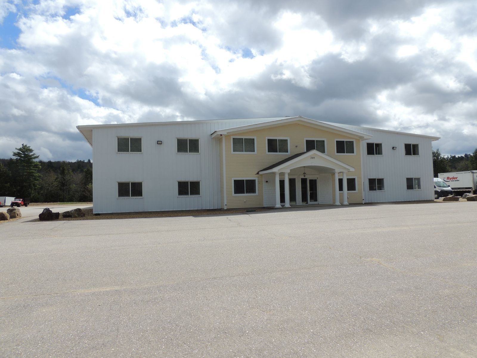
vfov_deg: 56.8
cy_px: 179
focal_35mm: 24
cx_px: 238
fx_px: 331
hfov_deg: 71.6
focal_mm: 4.3
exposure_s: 1/1250
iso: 100
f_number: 4.2
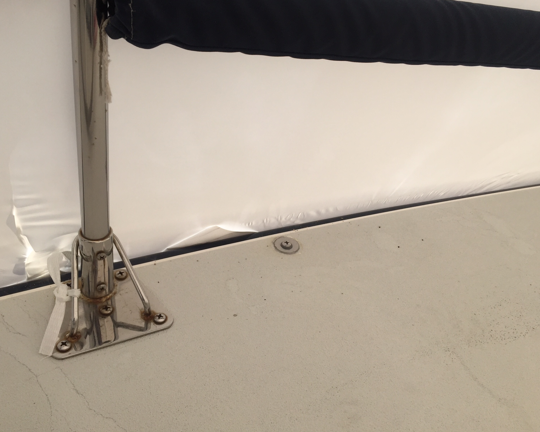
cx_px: 270
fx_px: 495
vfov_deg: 47.1
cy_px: 211
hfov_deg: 57.2
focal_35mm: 31
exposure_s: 1/1464
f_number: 2.2
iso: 32
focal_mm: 4.15
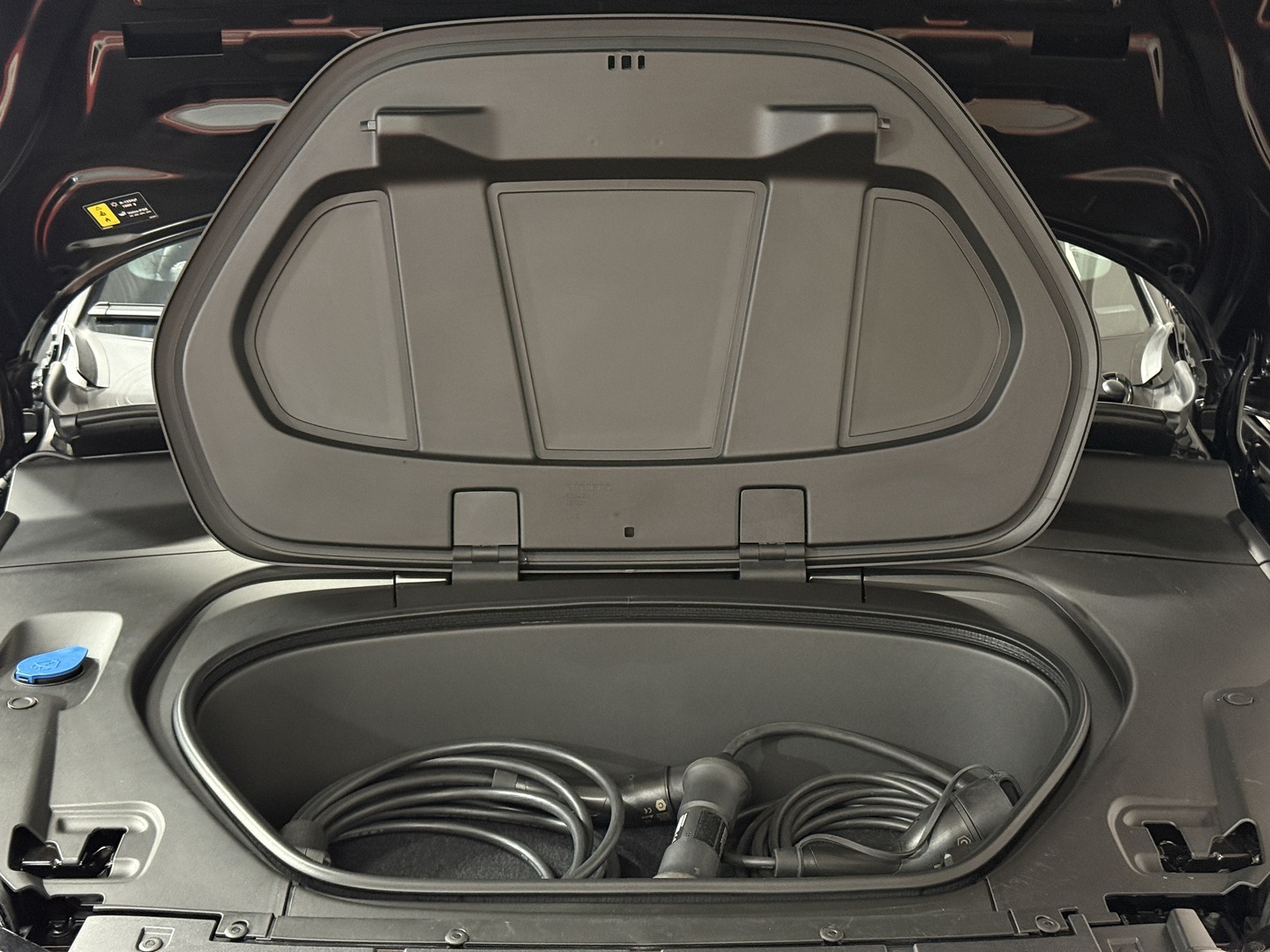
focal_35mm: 48
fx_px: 1761
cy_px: 476
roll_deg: -0.1
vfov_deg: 30.3
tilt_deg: -17.1
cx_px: 635
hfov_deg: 39.7
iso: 400
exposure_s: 1/40
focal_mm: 6.76
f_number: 1.78
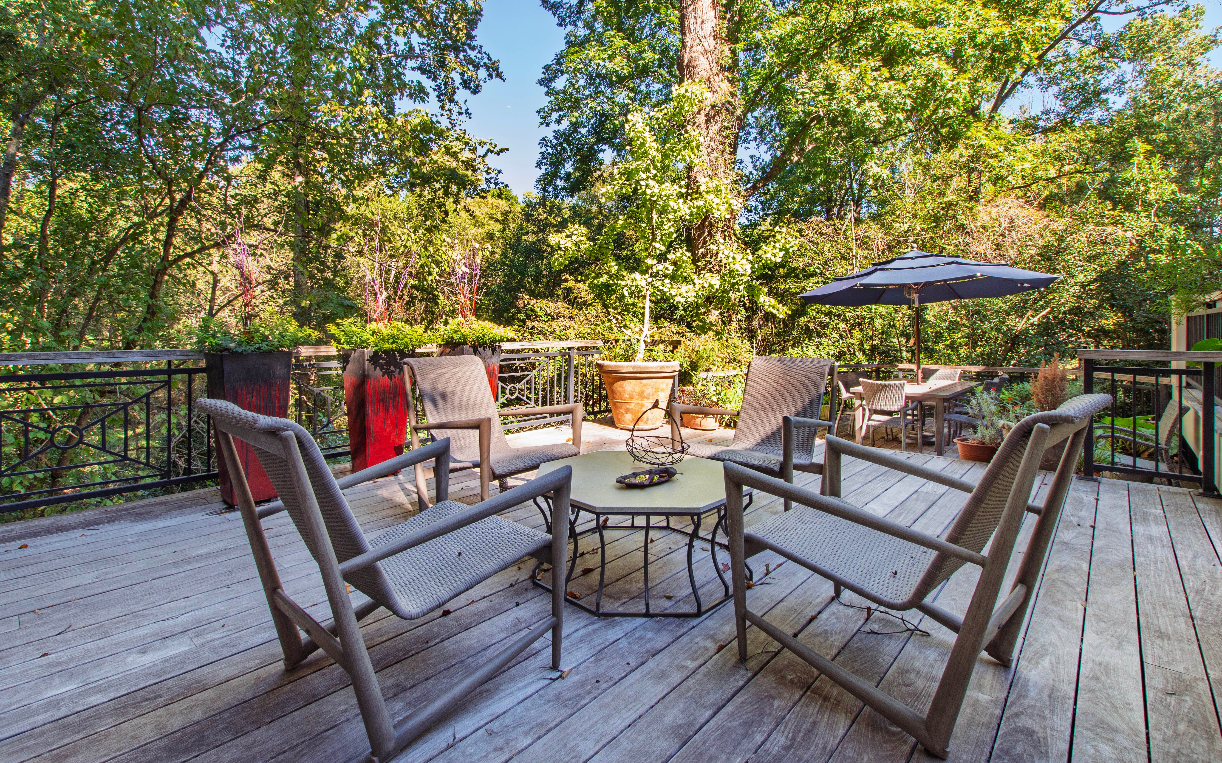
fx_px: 533
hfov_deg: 97.8
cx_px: 592
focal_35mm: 16
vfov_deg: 71.1
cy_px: 344
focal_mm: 10
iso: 200
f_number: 9
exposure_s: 1/40
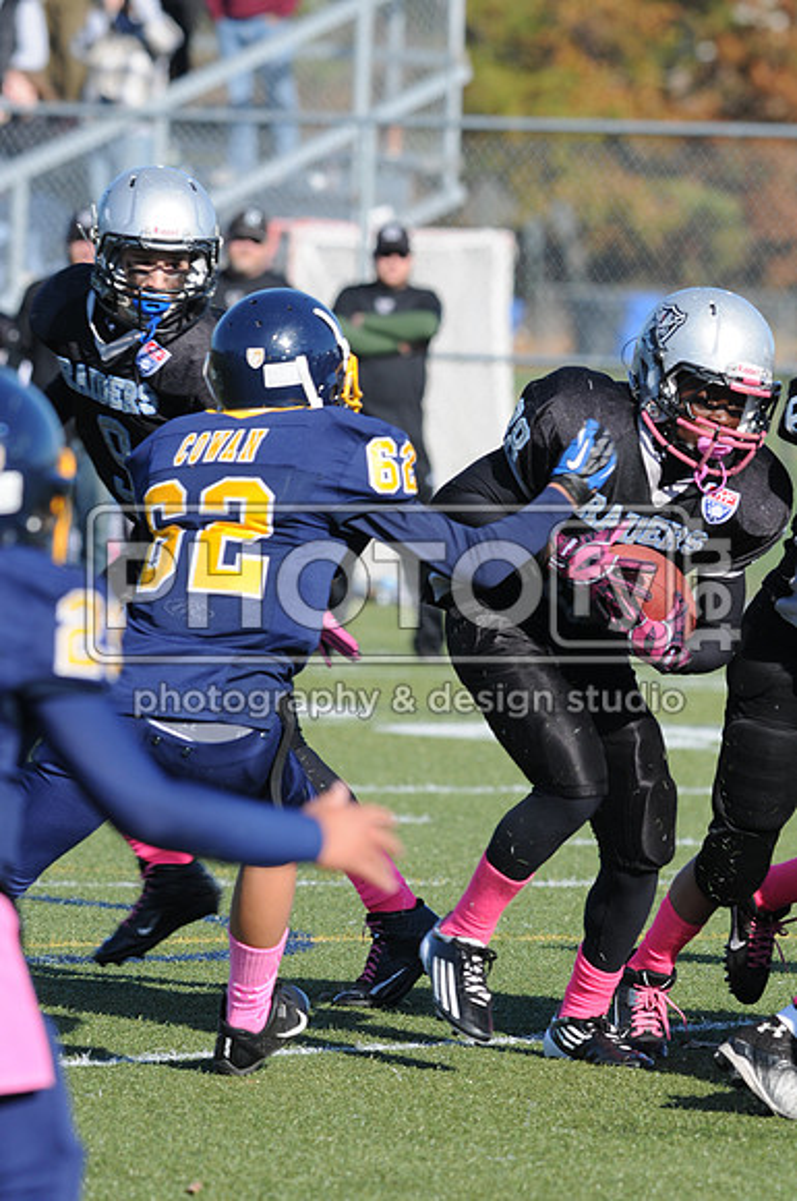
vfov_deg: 4.6
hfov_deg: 3.0
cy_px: 600
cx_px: 398
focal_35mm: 450
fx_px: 14987
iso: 200
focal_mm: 300
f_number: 7.1
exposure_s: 1/500
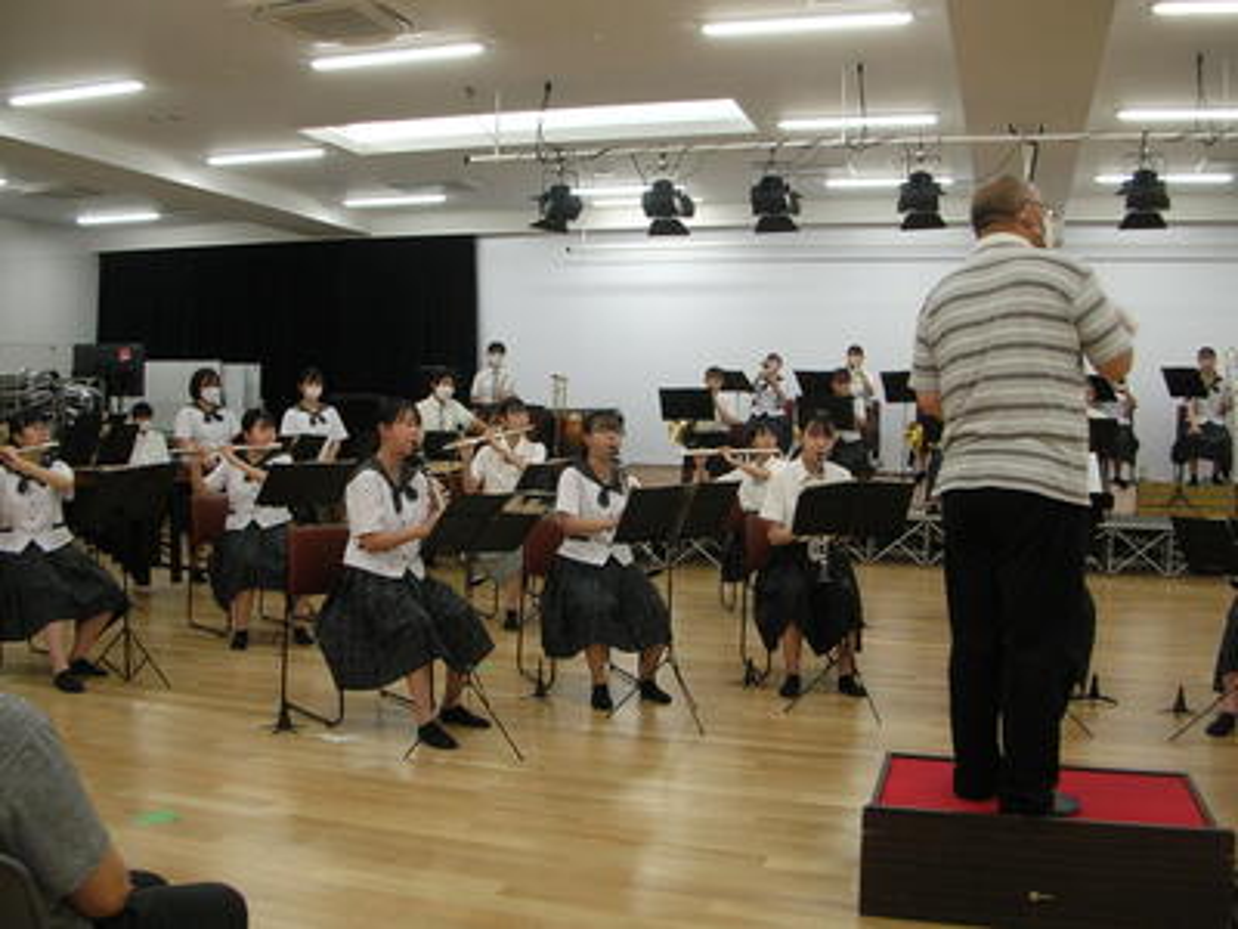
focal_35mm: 35
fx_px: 1252
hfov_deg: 52.6
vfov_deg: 40.7
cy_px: 464
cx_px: 619
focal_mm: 5.8
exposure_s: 1/24
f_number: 2.8
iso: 50
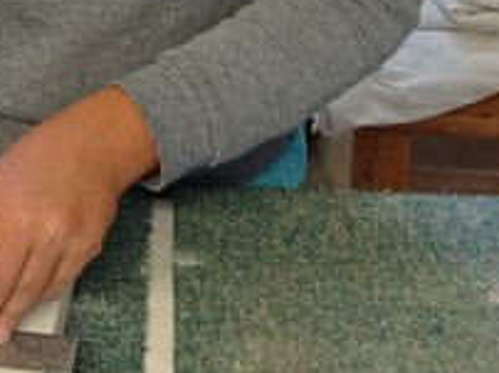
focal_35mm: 111
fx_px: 1598
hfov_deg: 17.6
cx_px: 128
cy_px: -331
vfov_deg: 12.1
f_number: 1.79
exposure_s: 1/50
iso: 224
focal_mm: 4.74
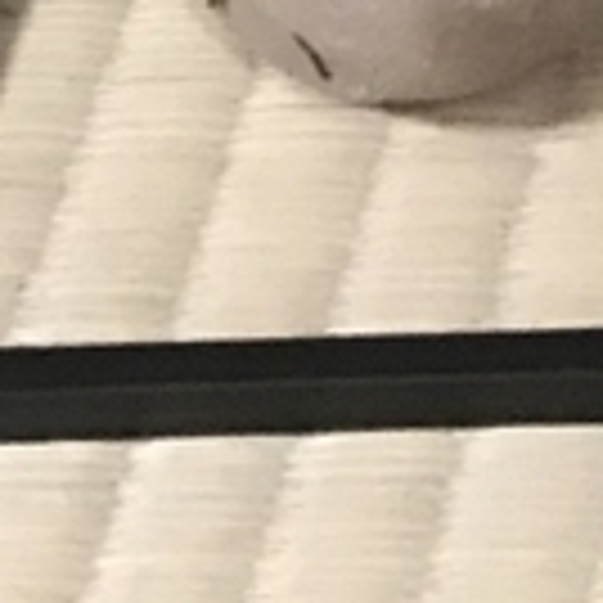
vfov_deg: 6.8
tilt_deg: -32.5
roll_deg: +0.0
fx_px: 4375
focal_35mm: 222
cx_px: 1706
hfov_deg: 7.2
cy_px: -1418
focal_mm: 3.99
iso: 100
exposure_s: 1/17
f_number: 1.8
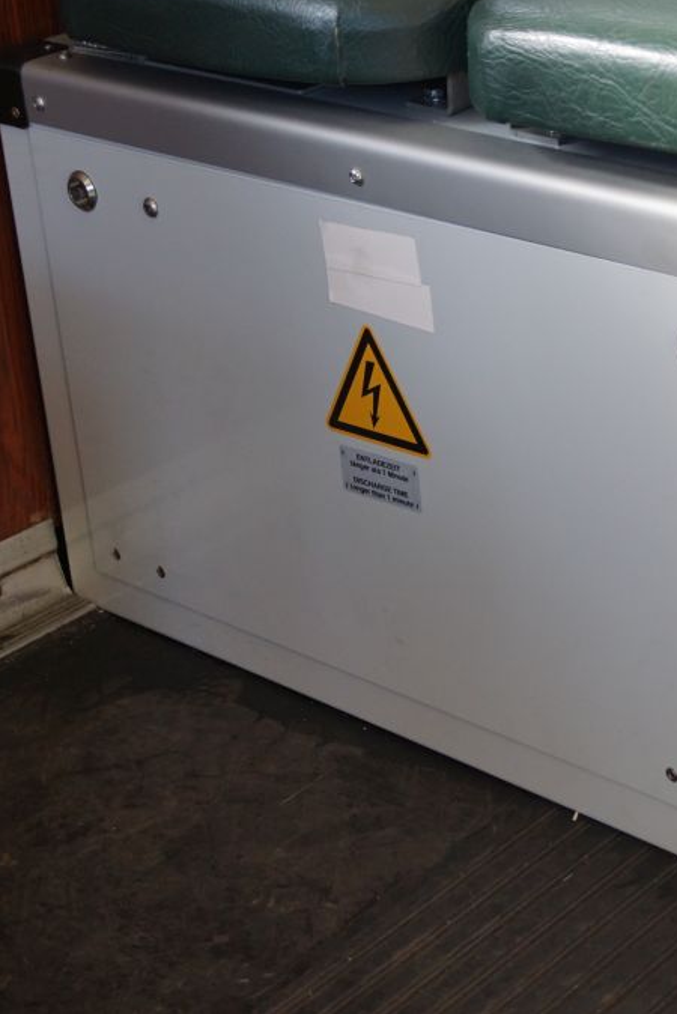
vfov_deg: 25.4
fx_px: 2247
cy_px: 501
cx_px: 469
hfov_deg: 17.1
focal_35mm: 80
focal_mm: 35
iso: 800
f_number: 4
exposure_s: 1/160
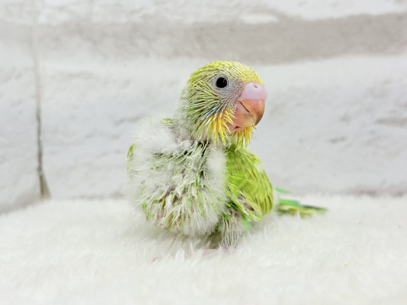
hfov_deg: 36.8
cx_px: 204
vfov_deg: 28.0
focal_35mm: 52
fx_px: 611
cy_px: 152
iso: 64
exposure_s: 1/100
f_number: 1.6
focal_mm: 5.96
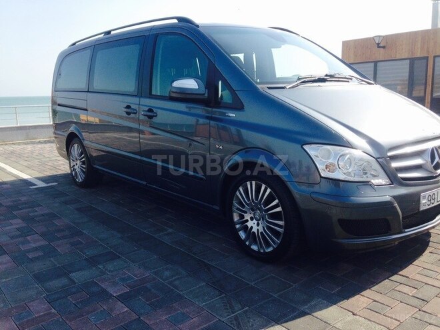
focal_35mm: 33
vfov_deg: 42.9
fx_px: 419
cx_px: 220
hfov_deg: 55.4
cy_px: 165
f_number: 2.4
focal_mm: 4.12
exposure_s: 1/889
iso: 50
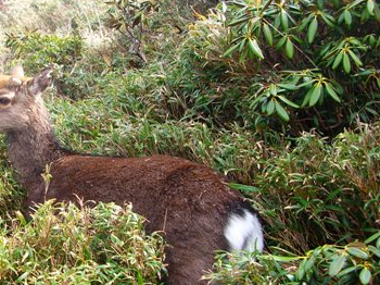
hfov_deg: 32.9
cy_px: 191
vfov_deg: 25.5
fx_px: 625
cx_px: 78
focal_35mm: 57
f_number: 2.8
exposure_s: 1/178
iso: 50
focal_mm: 5.8
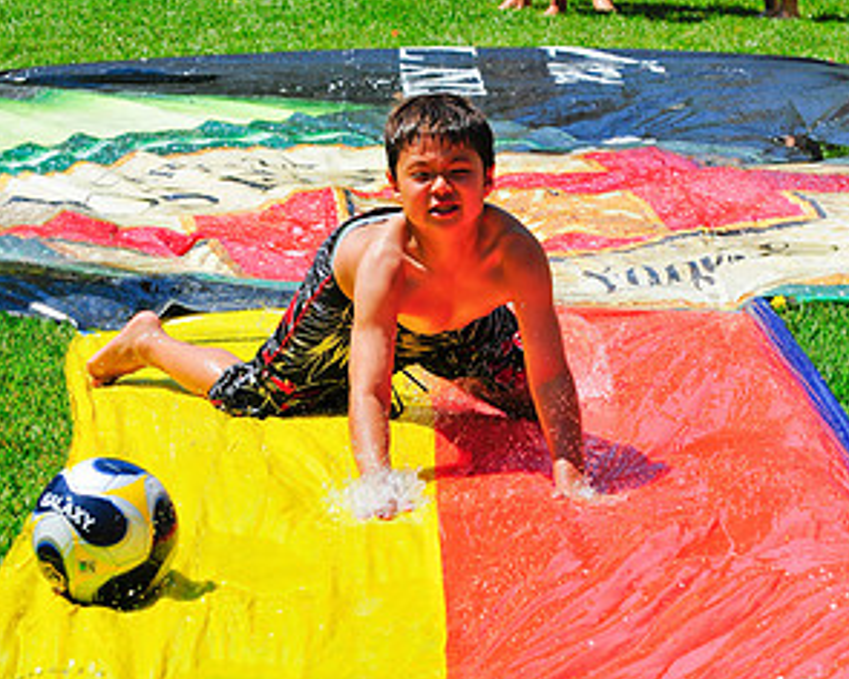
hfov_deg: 12.9
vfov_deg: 10.3
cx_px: 427
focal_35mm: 150
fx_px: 3769
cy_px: 432
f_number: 7.1
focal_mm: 70
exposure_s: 1/800
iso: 200
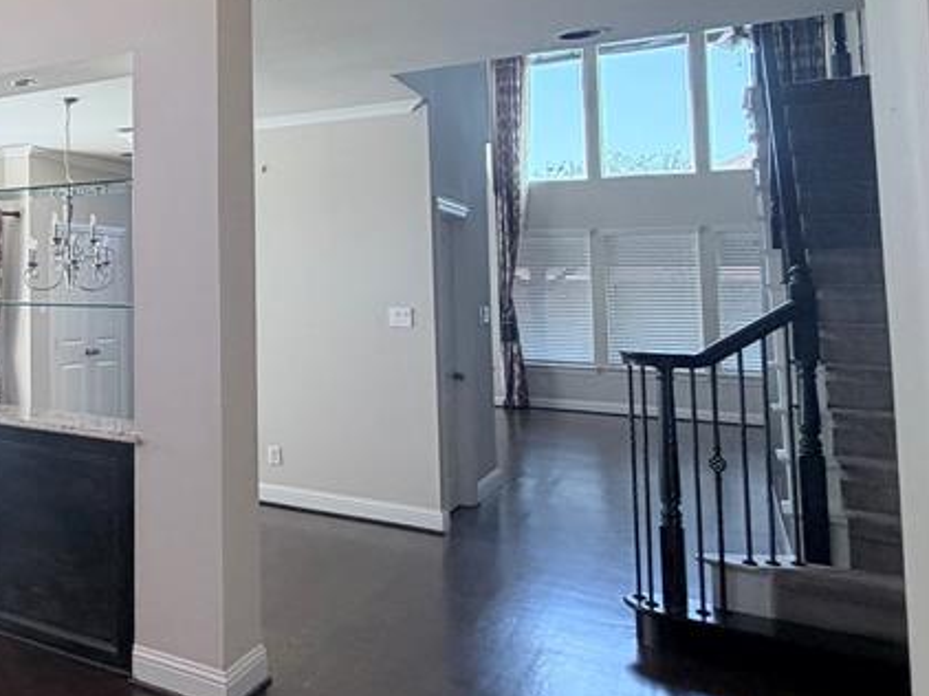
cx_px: -156
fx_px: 912
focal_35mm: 34
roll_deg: -0.6
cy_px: 231
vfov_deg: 41.2
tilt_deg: +3.6
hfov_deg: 40.2
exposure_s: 1/120
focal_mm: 2.22
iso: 160
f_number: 2.2
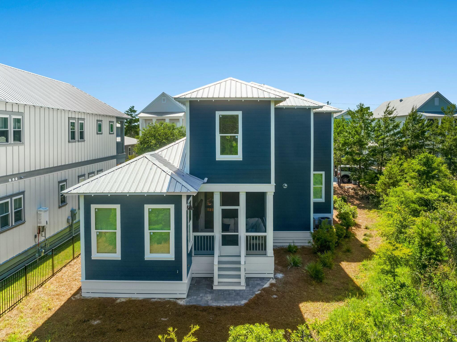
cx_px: 228
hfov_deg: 71.6
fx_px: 317
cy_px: 171
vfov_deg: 56.8
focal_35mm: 24
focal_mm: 12.29
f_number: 5
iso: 100
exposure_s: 1/500
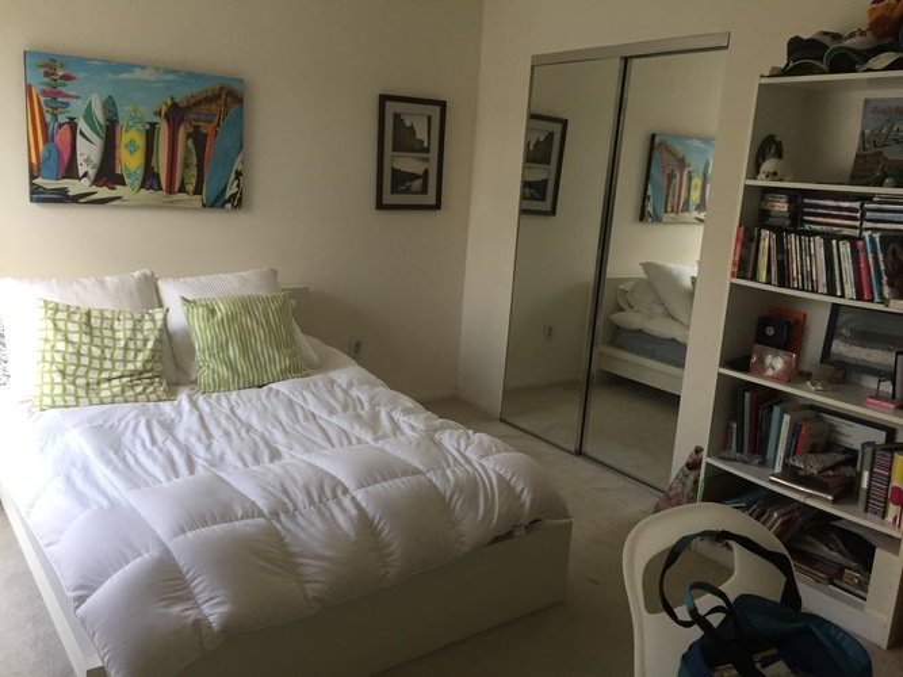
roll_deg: -3.6
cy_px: 338
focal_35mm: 29
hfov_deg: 61.7
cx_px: 452
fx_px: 756
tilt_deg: -11.9
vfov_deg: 48.2
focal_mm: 4.15
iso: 125
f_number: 2.2
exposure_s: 1/30
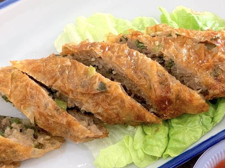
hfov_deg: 38.2
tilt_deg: -66.8
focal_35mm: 50
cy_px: 105
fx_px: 325
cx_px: 118
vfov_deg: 29.0
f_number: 1.8
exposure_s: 1/113
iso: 100
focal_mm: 4.25
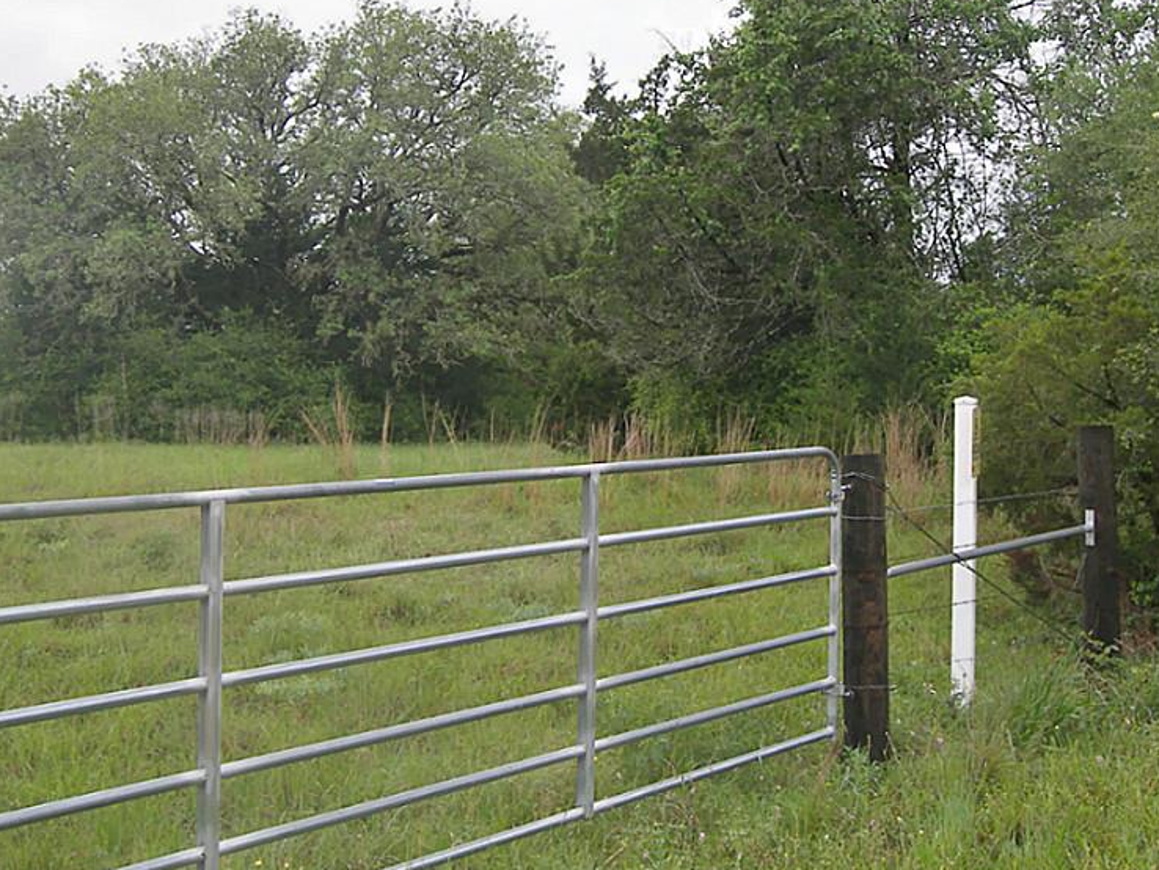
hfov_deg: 43.8
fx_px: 1440
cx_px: 573
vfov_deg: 33.4
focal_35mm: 43
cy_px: 305
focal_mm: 6.6
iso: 50
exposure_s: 1/80
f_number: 3.2
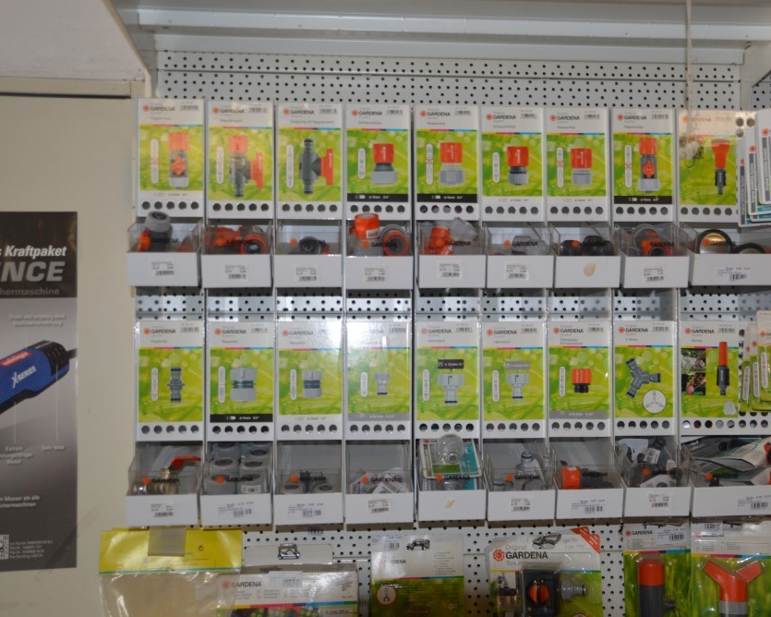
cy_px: 306
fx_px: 1063
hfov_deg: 39.7
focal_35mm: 47
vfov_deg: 32.4
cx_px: 470
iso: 450
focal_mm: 27
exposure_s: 1/60
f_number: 4
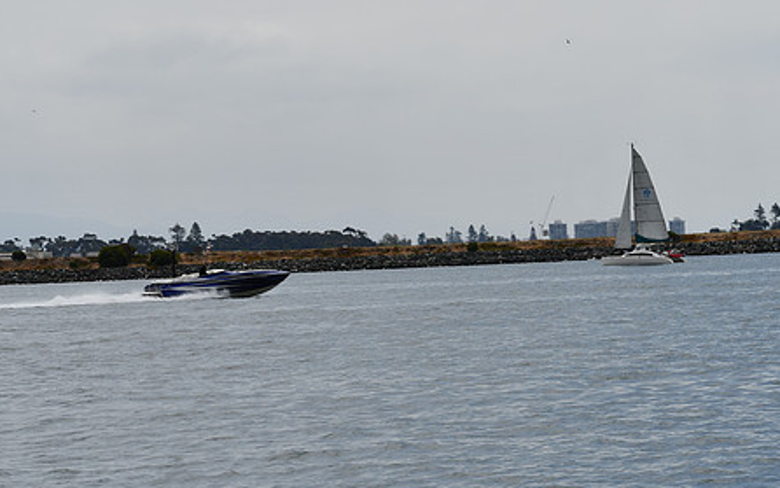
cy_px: 235
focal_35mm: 179
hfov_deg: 11.7
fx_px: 3806
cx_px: 383
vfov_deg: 7.3
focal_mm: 90
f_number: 10
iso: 100
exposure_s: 1/800
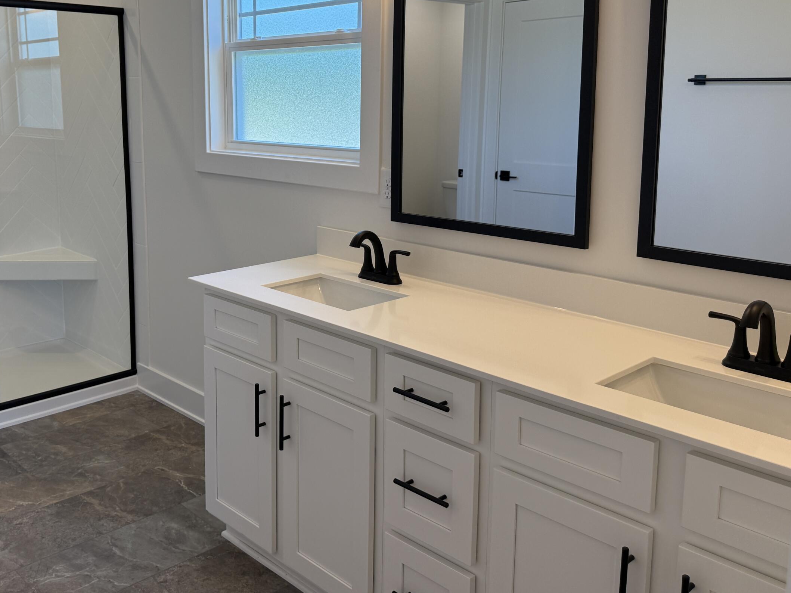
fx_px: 777
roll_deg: +0.1
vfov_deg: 41.4
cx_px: 277
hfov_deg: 53.1
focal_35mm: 34
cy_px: 208
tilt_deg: -7.6
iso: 100
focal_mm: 6.76
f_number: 1.78
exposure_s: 1/251
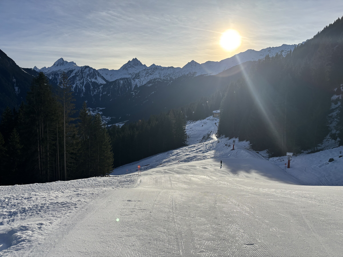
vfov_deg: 53.1
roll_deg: -1.9
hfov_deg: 67.3
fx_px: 258
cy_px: 128
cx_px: 172
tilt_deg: -7.6
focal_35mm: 26
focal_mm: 5.96
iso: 50
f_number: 1.6
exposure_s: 1/9091
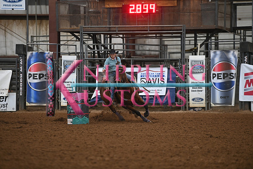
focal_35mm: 200
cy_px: 84
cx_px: 126
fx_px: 1406
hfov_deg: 10.3
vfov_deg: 6.9
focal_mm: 200
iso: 2000
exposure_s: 1/250
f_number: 3.2
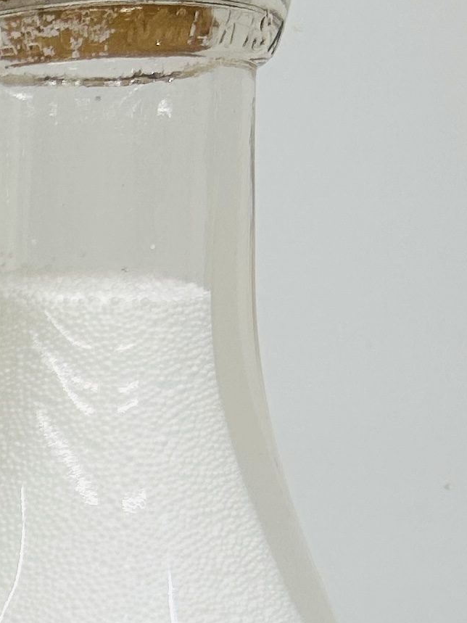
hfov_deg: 10.9
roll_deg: -0.3
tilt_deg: -6.5
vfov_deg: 15.8
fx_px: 2195
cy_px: 648
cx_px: -524
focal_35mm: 122
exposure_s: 1/601
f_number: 1.5
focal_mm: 5.7
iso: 50
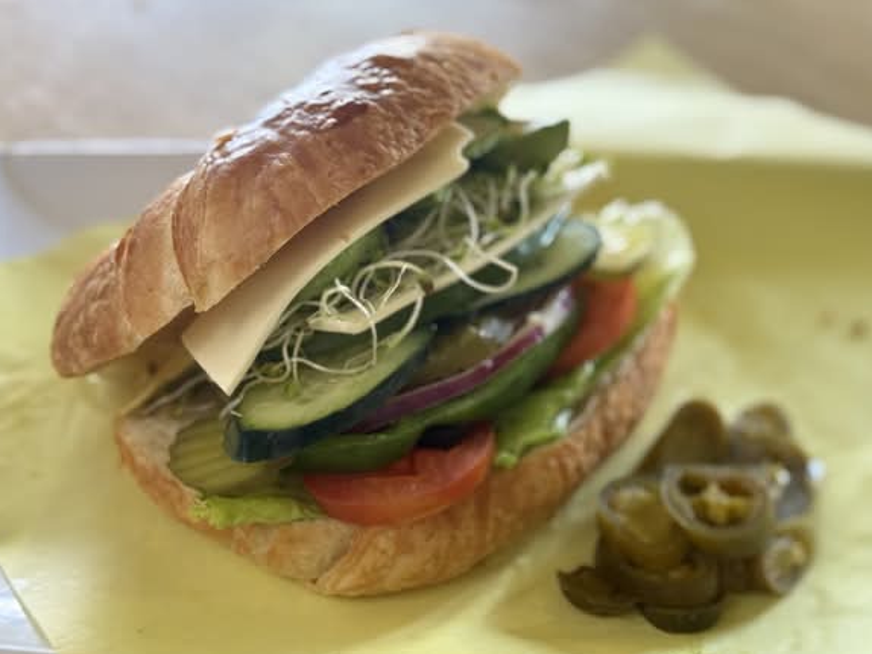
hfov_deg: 38.9
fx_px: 1235
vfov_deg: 29.7
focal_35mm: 49
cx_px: 433
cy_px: 329
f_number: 1.78
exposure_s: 1/60
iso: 200
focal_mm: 6.76
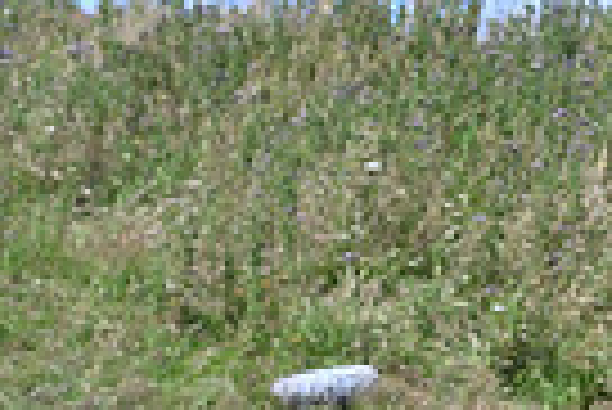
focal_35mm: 299
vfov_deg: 4.6
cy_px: 277
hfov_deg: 6.6
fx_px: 5088
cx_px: 1287
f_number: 4.5
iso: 220
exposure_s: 1/1250
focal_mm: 70
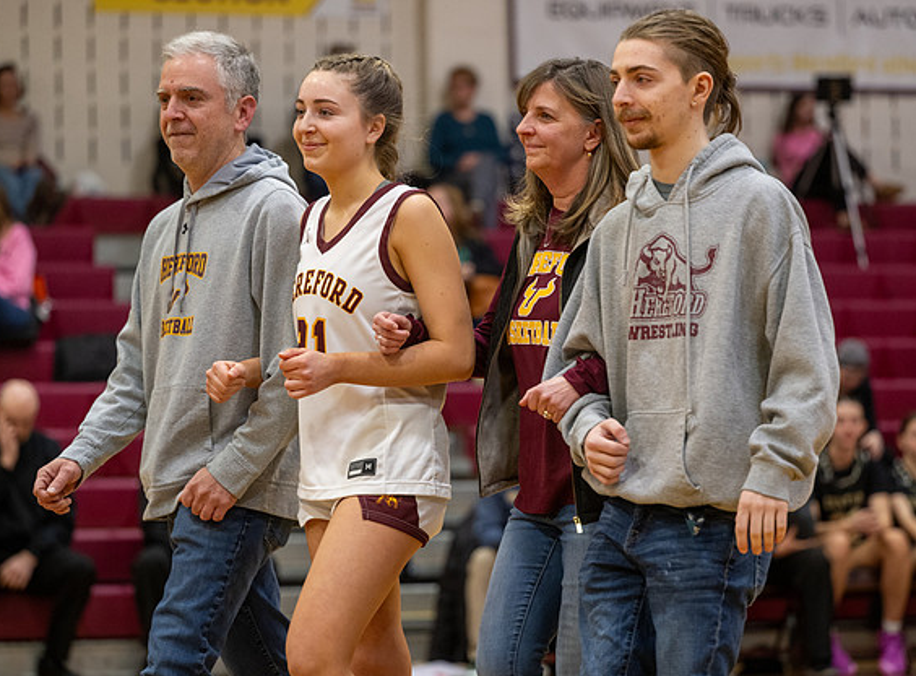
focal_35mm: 137
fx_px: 3604
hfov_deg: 14.5
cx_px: 482
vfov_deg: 10.7
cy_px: 337
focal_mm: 110
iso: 1400
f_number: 2.8
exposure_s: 1/400
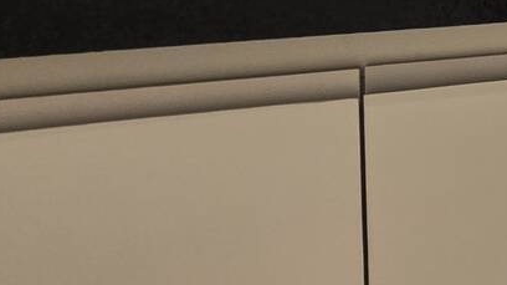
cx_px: 882
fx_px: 672
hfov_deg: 23.5
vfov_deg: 21.4
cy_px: -98
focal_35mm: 50
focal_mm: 2.2
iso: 100
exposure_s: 1/60
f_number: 2.2
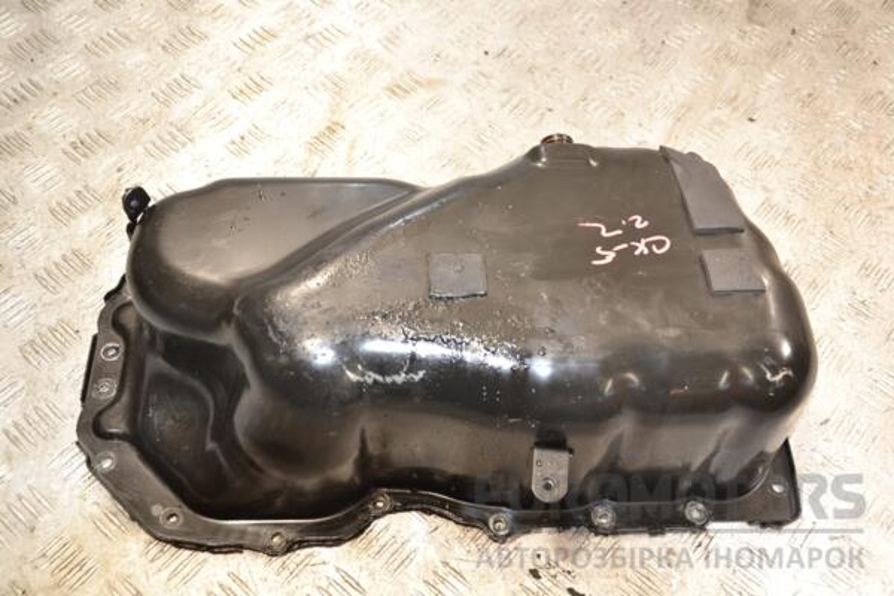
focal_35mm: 38
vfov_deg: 35.5
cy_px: 298
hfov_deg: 51.3
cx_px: 447
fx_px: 931
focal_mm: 25
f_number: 5
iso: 800
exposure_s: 1/100
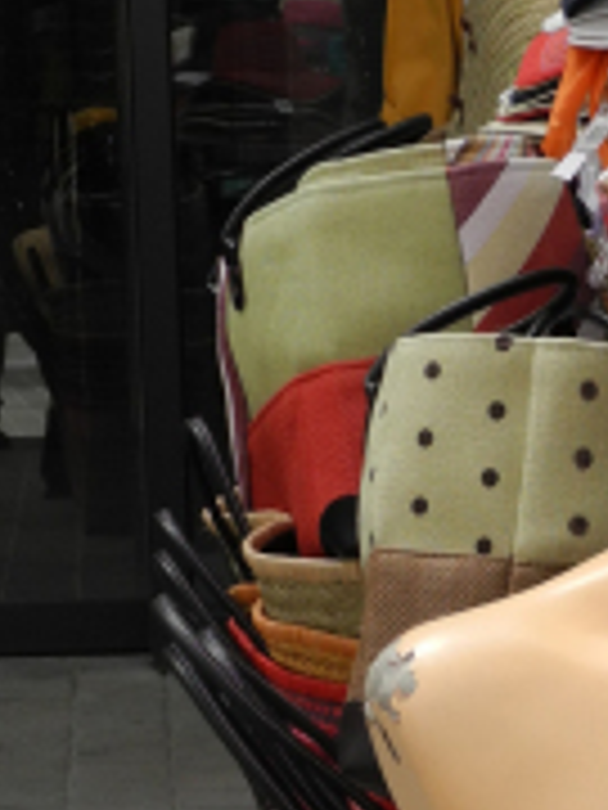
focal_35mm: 167
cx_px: 752
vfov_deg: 11.7
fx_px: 3911
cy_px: 891
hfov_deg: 8.8
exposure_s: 1/357
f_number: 3.5
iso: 100
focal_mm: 10.7
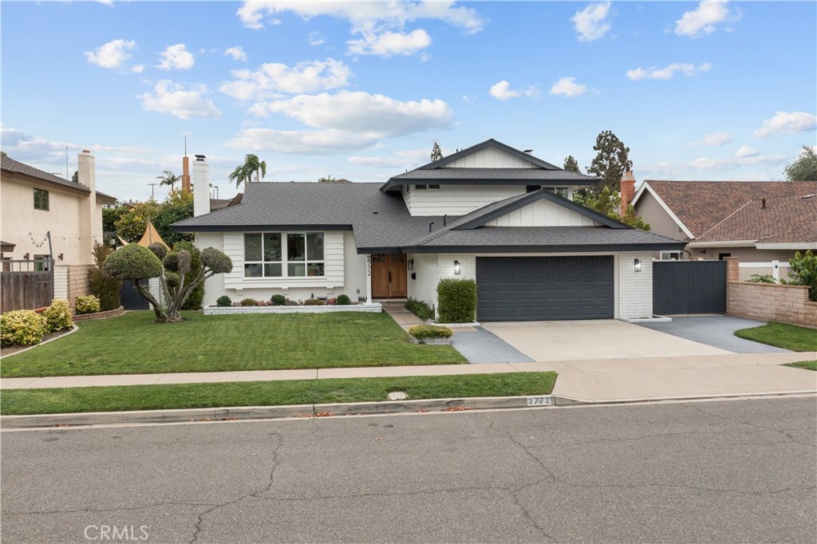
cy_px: 272
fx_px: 635
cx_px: 408
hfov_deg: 65.5
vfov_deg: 46.4
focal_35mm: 28
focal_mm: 10.26
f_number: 5.6
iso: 400
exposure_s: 1/120
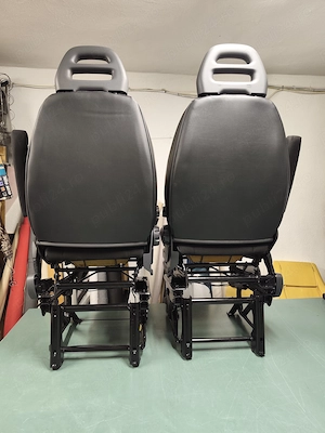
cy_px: 216
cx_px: 162
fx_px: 288
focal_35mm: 23
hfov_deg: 58.9
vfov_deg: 73.9
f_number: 1.7
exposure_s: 1/50
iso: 500
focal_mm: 6.07
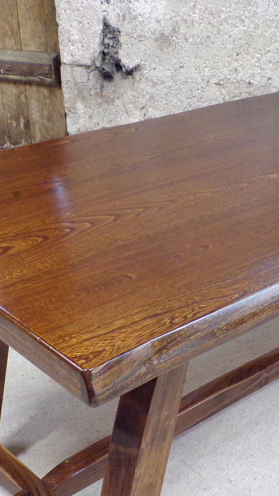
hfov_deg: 21.1
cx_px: 231
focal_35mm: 56
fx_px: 736
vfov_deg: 36.8
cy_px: 336
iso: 566
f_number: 3.1
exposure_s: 1/17
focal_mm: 5
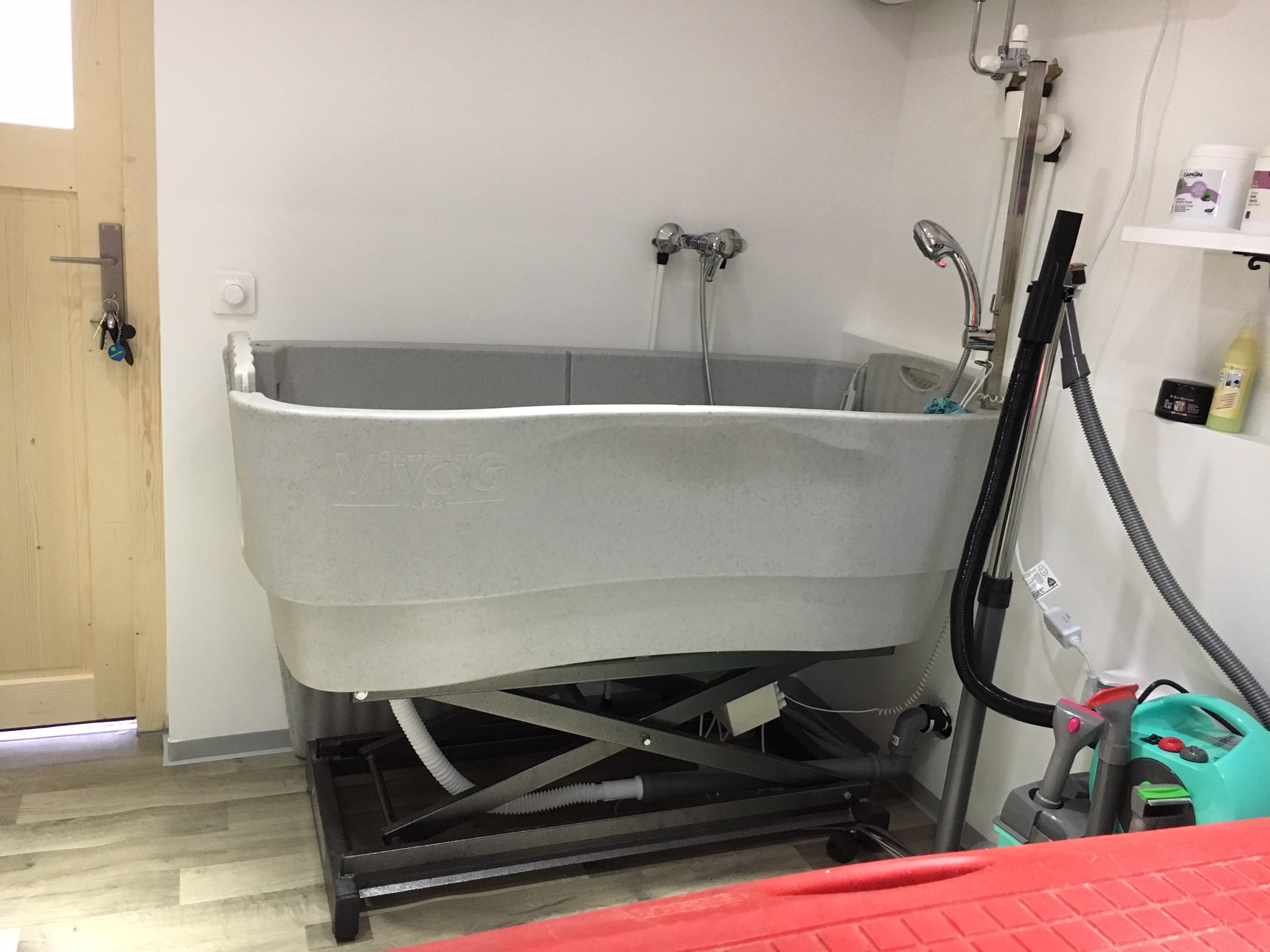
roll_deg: -5.8
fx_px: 1064
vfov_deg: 48.2
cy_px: 476
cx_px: 635
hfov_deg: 61.7
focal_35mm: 29
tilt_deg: -13.6
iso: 200
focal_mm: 4.15
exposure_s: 1/25
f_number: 2.2
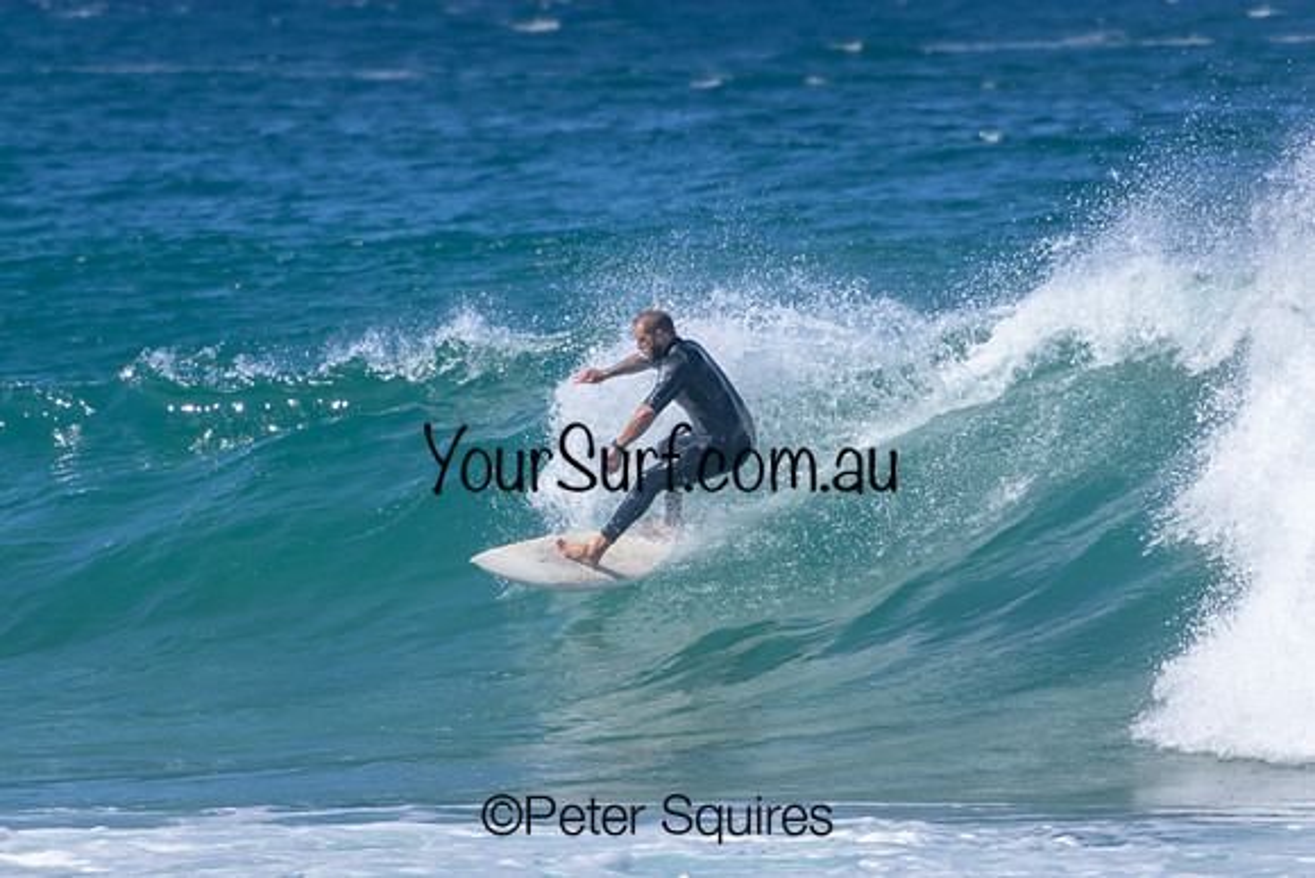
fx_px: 23747
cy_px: 439
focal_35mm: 650
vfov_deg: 2.1
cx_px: 658
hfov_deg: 3.2
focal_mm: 650
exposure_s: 1/2000
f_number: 11
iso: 1100
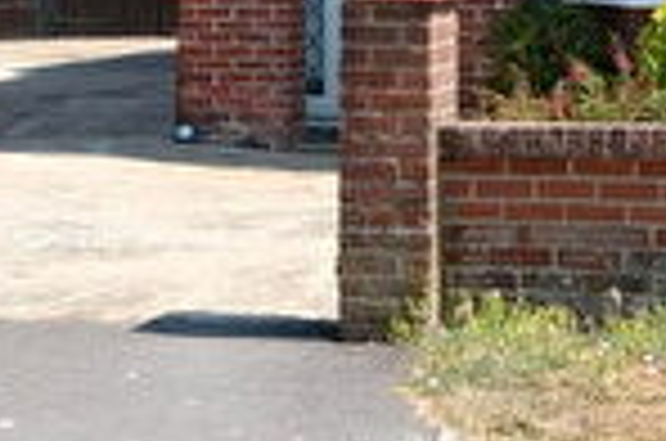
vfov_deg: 8.9
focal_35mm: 147
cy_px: -344
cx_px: 508
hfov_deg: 13.9
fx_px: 2714
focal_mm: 20.9
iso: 200
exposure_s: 1/450
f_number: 5.6
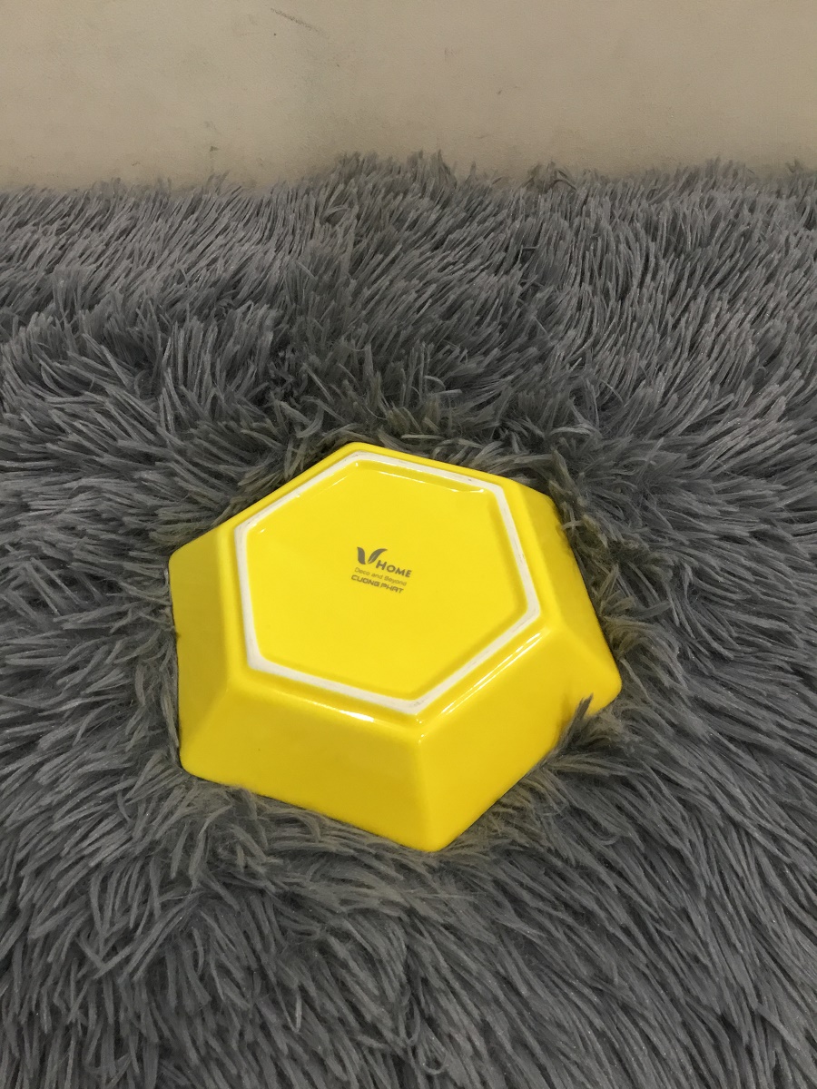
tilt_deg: -54.9
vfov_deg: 58.4
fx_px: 976
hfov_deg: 45.4
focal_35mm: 31
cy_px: 544
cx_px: 408
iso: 80
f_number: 2.4
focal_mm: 3.3
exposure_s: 1/33
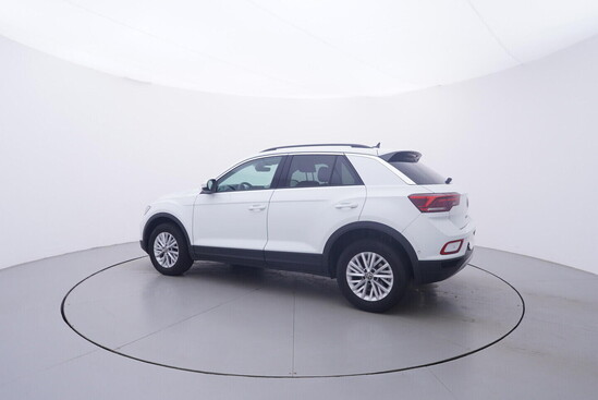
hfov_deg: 77.3
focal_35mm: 22
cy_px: 200
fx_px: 374
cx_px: 299
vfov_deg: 56.2
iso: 200
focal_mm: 15
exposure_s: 1/80
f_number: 5
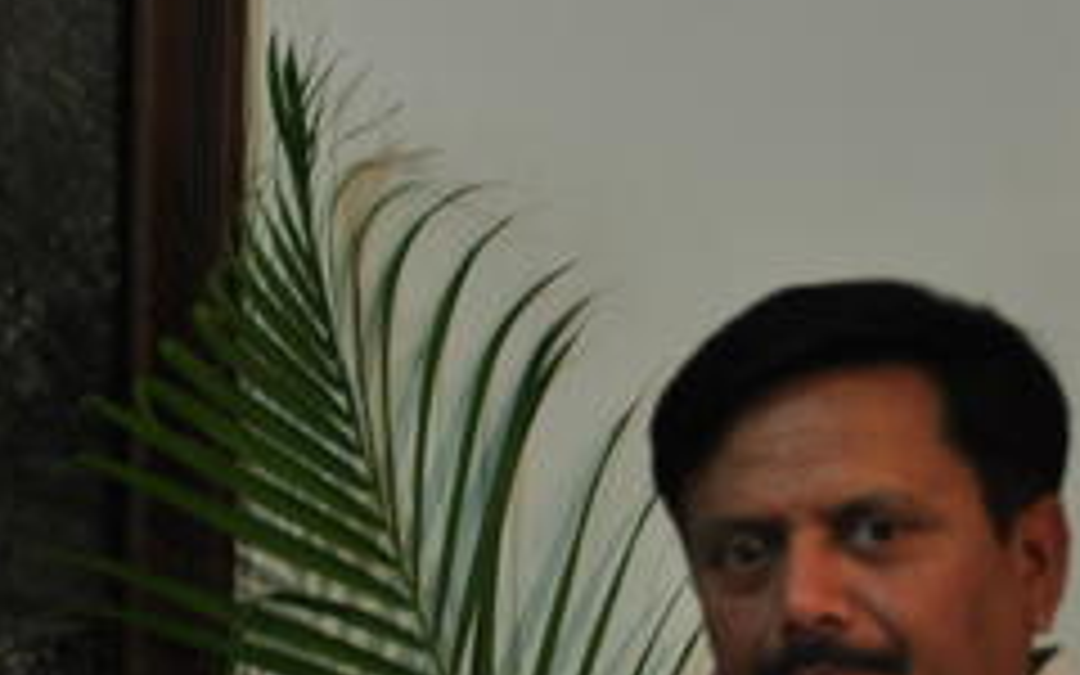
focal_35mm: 267
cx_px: 248
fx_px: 7859
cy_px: 790
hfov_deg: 7.9
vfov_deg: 4.9
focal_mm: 70
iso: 800
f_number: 5
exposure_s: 1/50
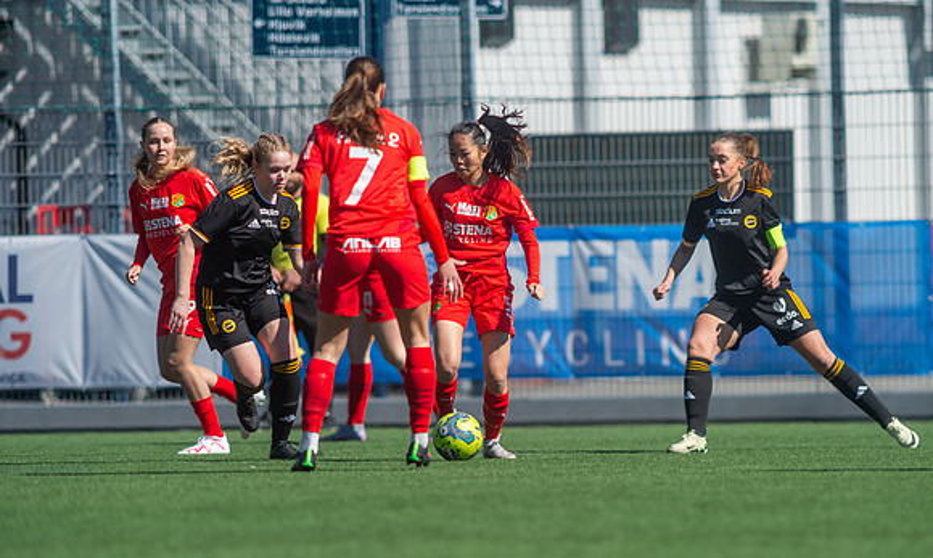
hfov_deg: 4.4
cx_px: 517
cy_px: 343
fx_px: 12044
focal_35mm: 479
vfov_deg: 2.7
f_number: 4
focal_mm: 420
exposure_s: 1/1600
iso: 140
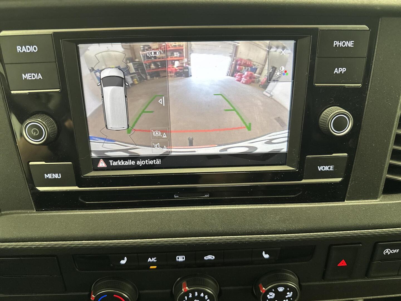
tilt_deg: -45.4
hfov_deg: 71.6
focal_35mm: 24
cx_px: 200
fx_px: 278
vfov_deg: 56.8
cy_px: 150
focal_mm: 6.76
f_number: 1.78
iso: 500
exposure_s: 1/60
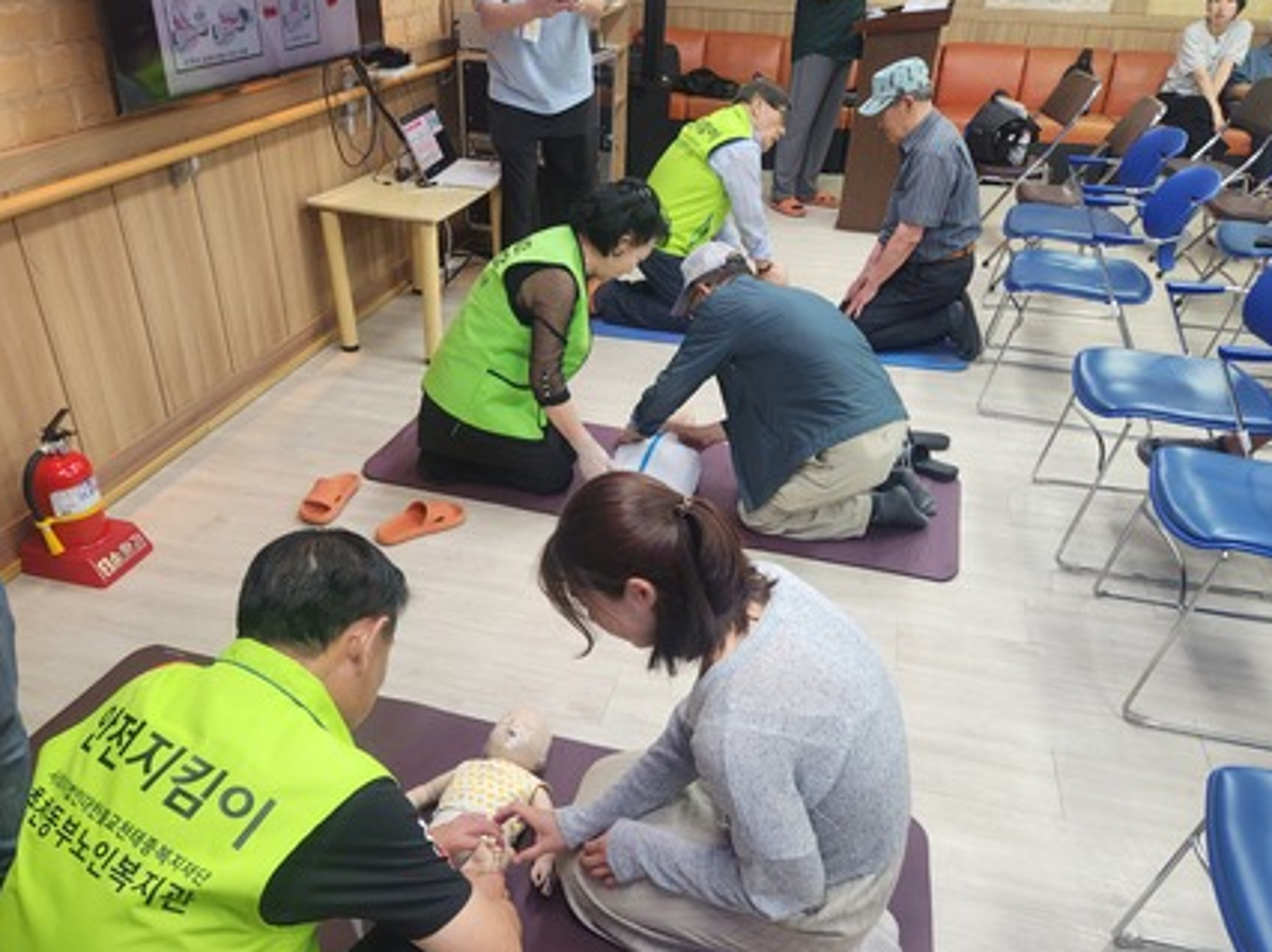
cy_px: 530
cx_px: 624
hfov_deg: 65.3
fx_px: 992
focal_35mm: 27
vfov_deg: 51.2
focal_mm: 5.4
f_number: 1.8
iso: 200
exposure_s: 1/120
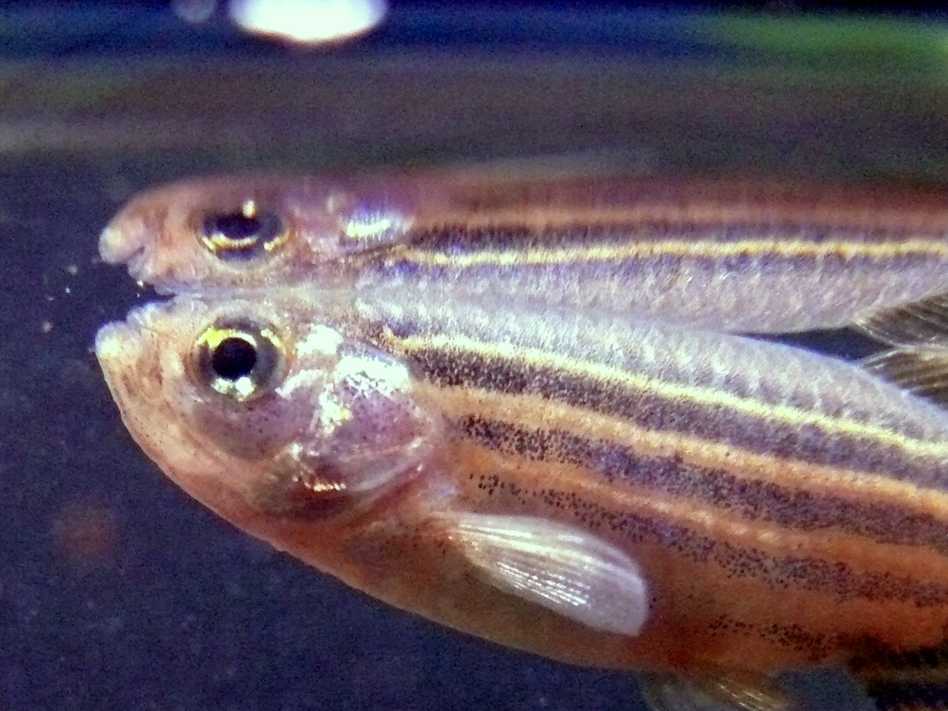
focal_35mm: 78
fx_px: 2136
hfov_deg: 24.6
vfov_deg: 18.5
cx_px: 201
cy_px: 677
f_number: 2.8
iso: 800
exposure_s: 1/80
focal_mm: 7.4
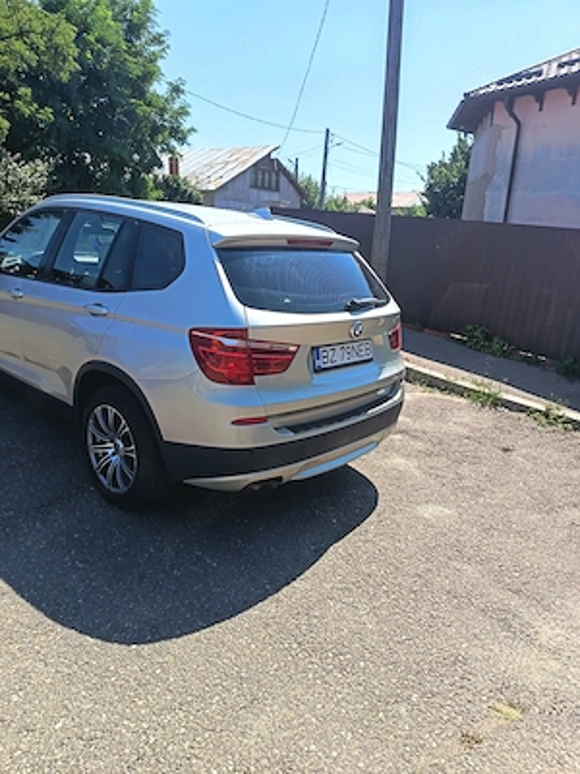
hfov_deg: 56.8
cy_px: 387
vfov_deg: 71.6
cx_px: 290
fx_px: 536
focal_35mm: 24
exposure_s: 1/586
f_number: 1.75
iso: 100
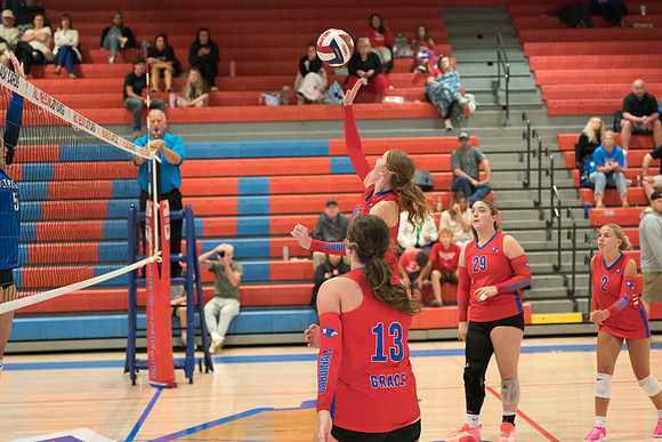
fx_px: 1522
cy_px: 181
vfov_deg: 16.5
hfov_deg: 24.5
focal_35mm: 83
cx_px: 391
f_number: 2.8
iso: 6400
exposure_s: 1/1000
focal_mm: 70
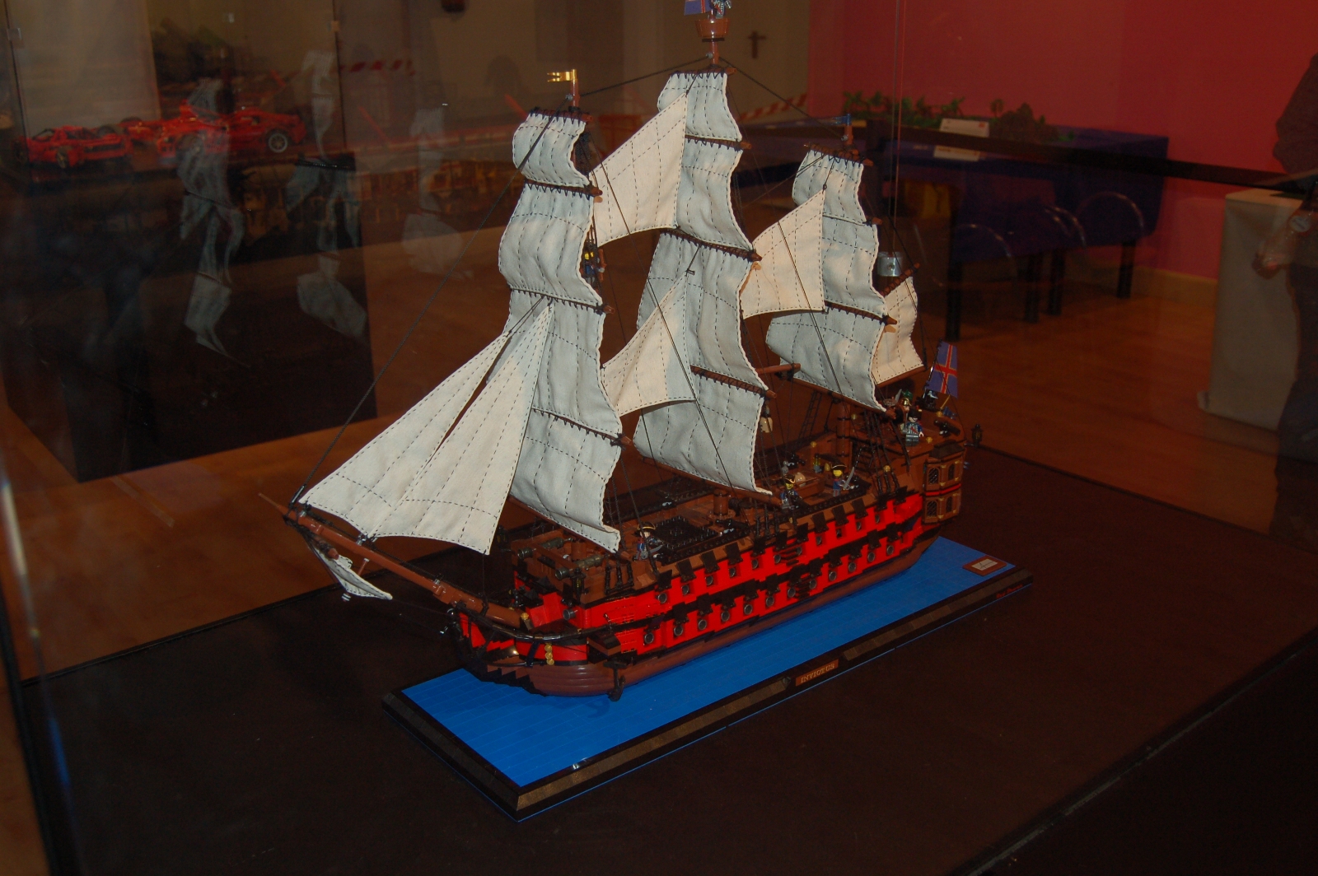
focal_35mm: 34
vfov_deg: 38.3
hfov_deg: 55.1
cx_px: 659
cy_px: 438
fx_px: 1262
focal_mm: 23
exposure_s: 1/60
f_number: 3.8
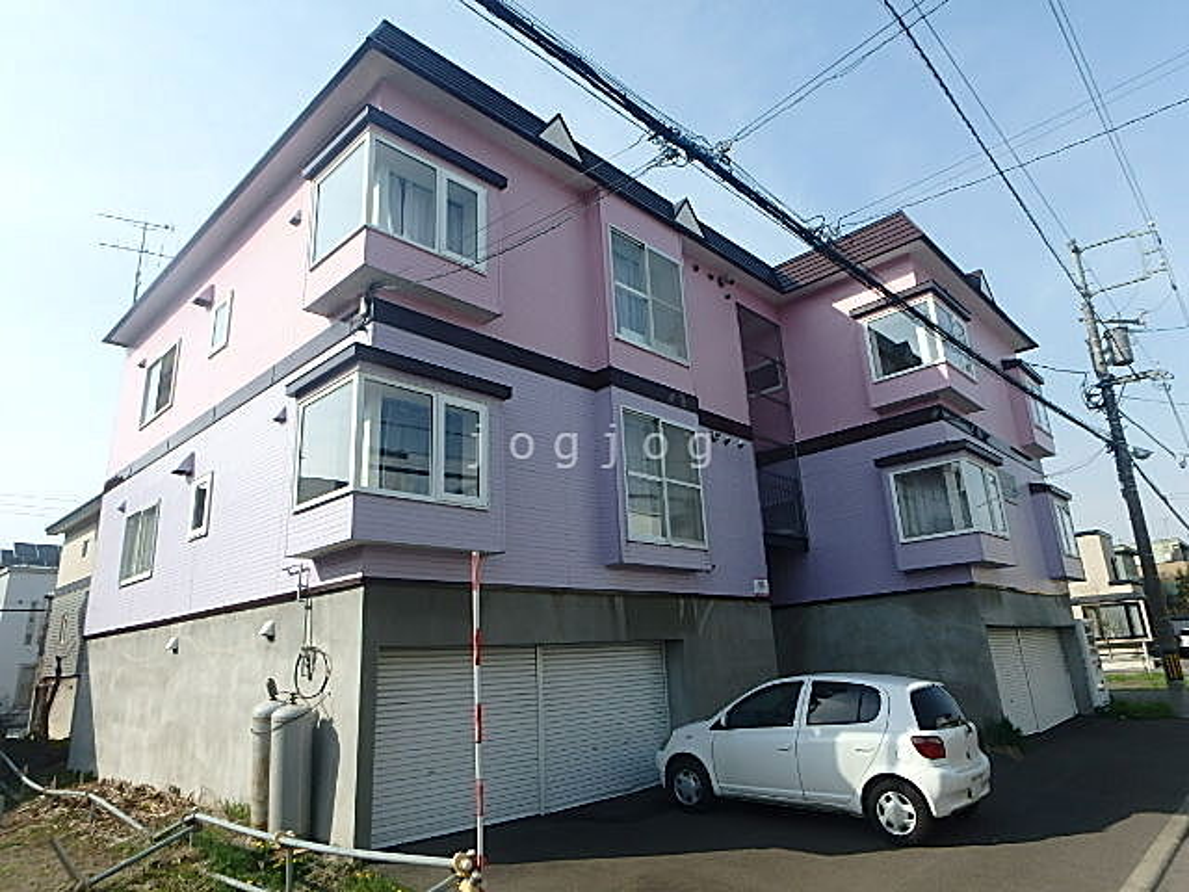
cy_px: 446
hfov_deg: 79.0
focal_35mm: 21
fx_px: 721
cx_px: 594
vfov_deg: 63.4
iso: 125
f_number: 6
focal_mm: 3.7
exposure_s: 1/400
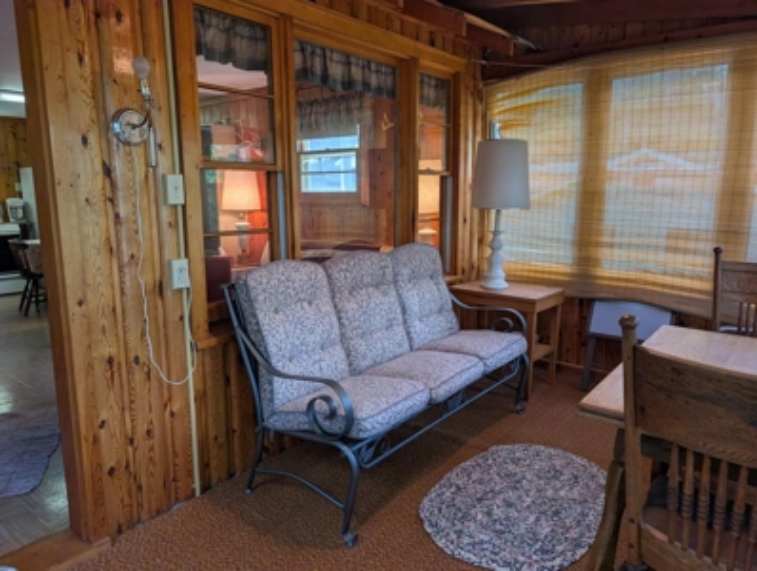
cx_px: 378
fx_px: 526
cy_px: 286
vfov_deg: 57.0
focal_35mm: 24
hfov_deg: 71.5
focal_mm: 6.9
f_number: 1.68
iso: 71
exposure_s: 1/120
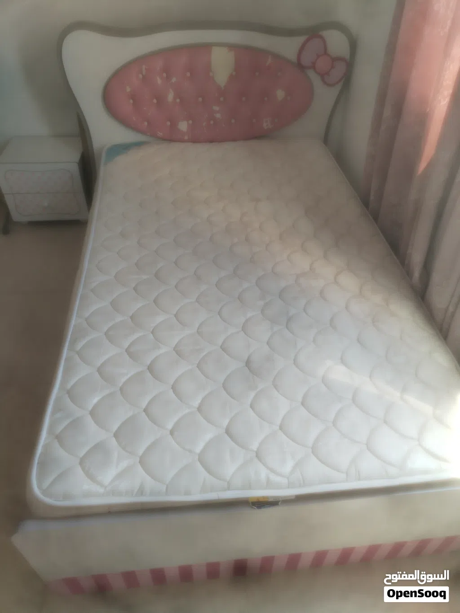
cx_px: 230
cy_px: 306
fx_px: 461
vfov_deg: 67.3
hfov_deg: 53.1
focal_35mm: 26
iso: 263
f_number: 1.8
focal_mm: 4.75
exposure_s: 1/50
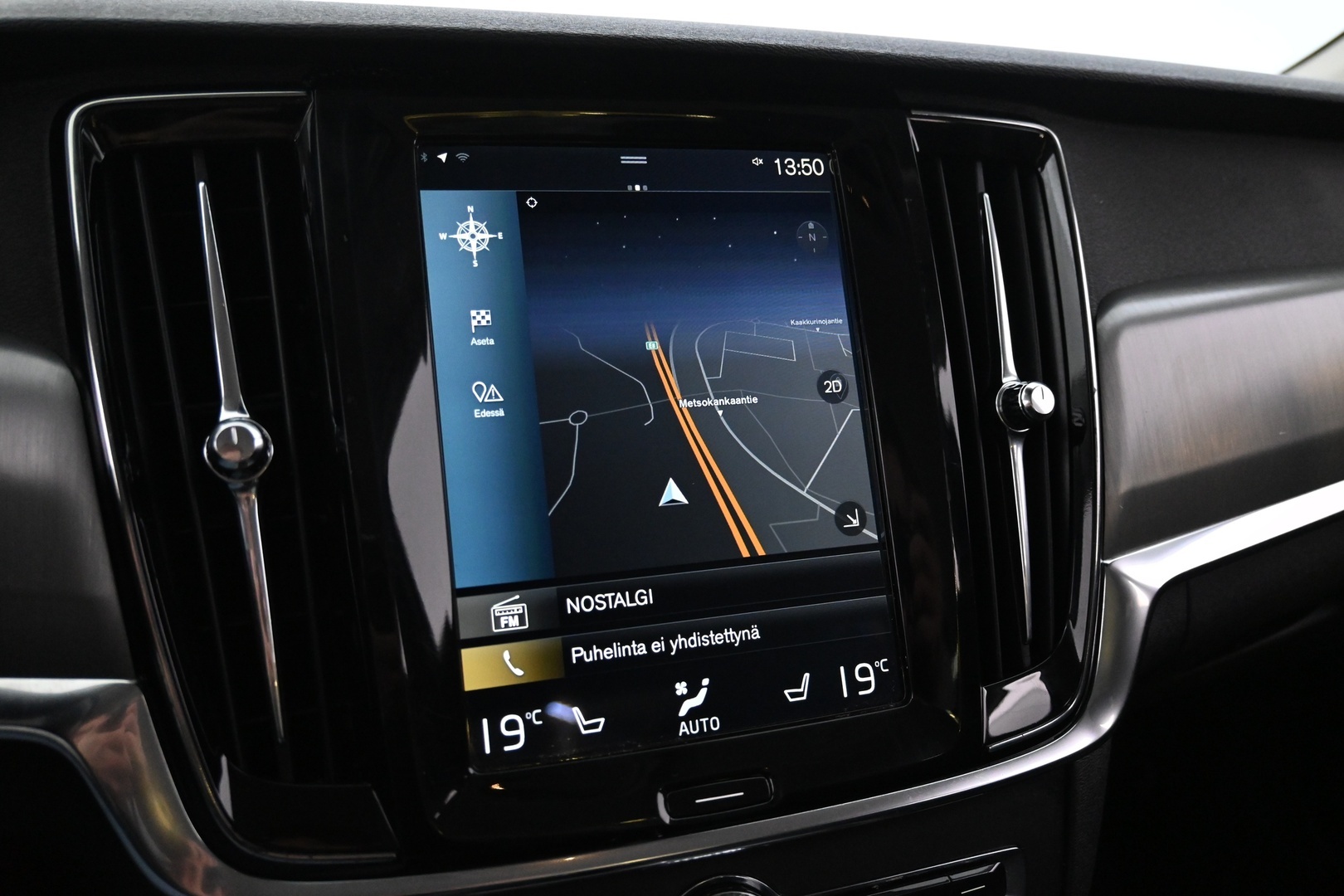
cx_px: 672
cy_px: 448
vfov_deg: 43.6
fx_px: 1120
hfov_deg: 61.9
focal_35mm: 30
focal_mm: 20
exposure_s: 1/30
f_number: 3.8
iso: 3600
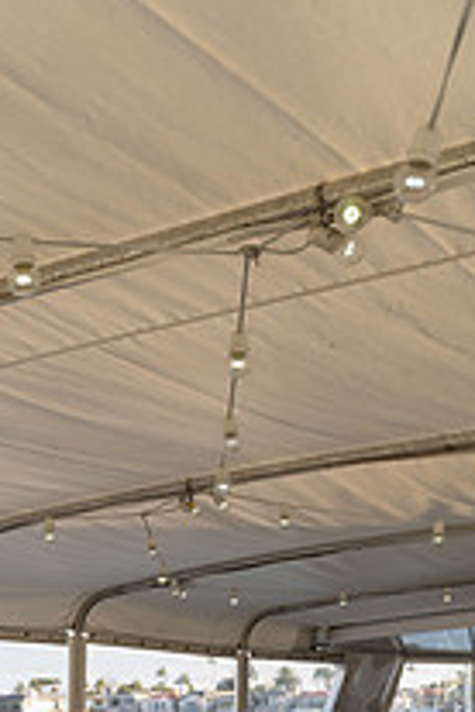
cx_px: 52
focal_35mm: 61
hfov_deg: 21.8
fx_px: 1207
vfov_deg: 30.7
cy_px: 698
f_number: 4
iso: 100
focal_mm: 28
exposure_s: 1/200
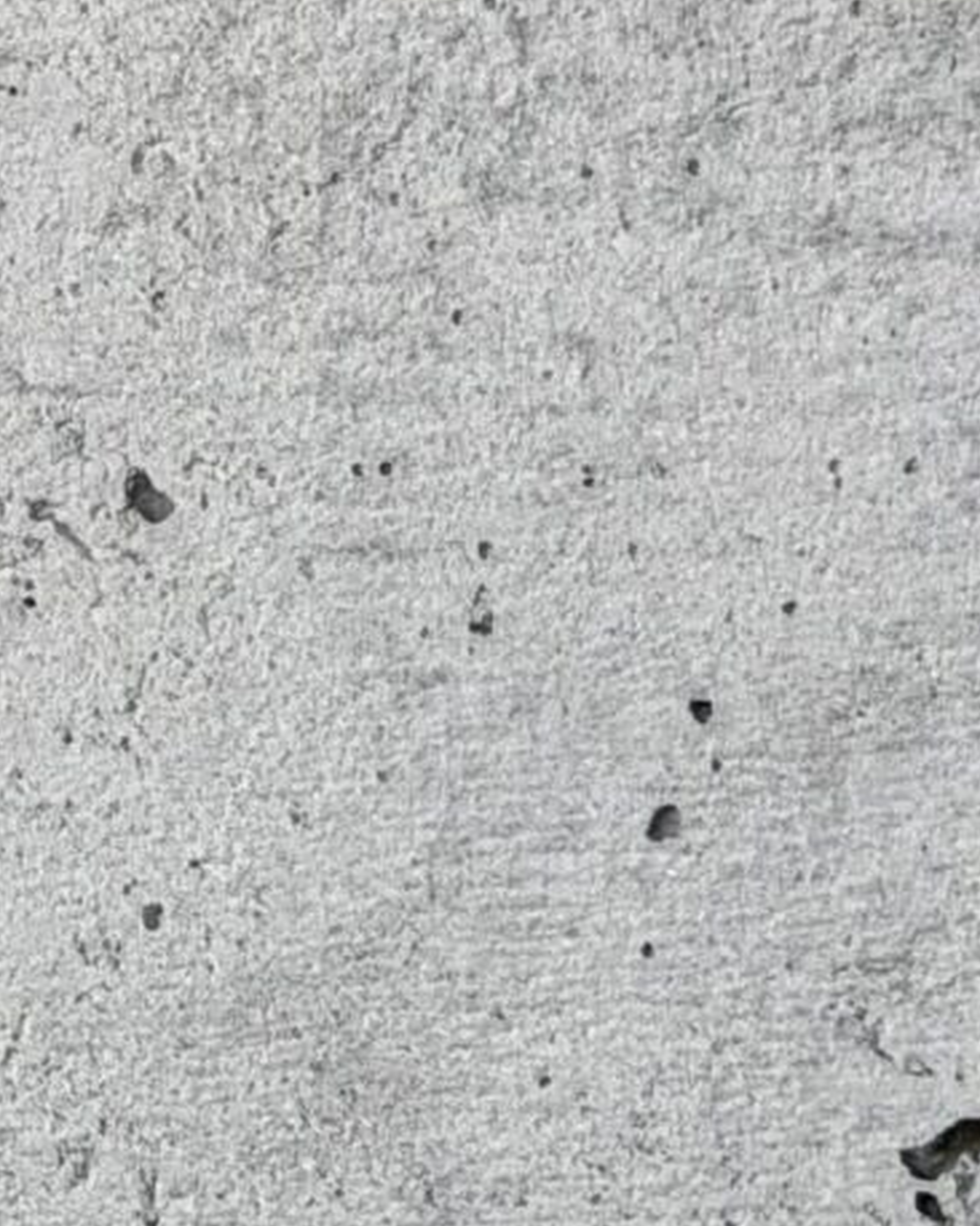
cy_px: 249
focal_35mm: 262
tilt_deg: +8.7
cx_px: -2190
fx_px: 9505
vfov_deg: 7.4
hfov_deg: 5.5
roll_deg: +0.3
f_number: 1.78
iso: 64
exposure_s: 1/324
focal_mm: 6.76
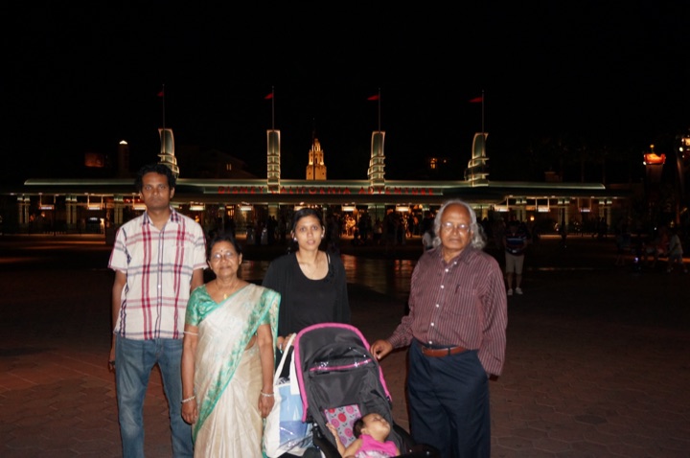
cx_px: 345
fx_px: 660
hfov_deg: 55.2
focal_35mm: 34
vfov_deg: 38.3
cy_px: 229
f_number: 4
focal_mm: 23
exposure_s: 1/60
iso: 1600
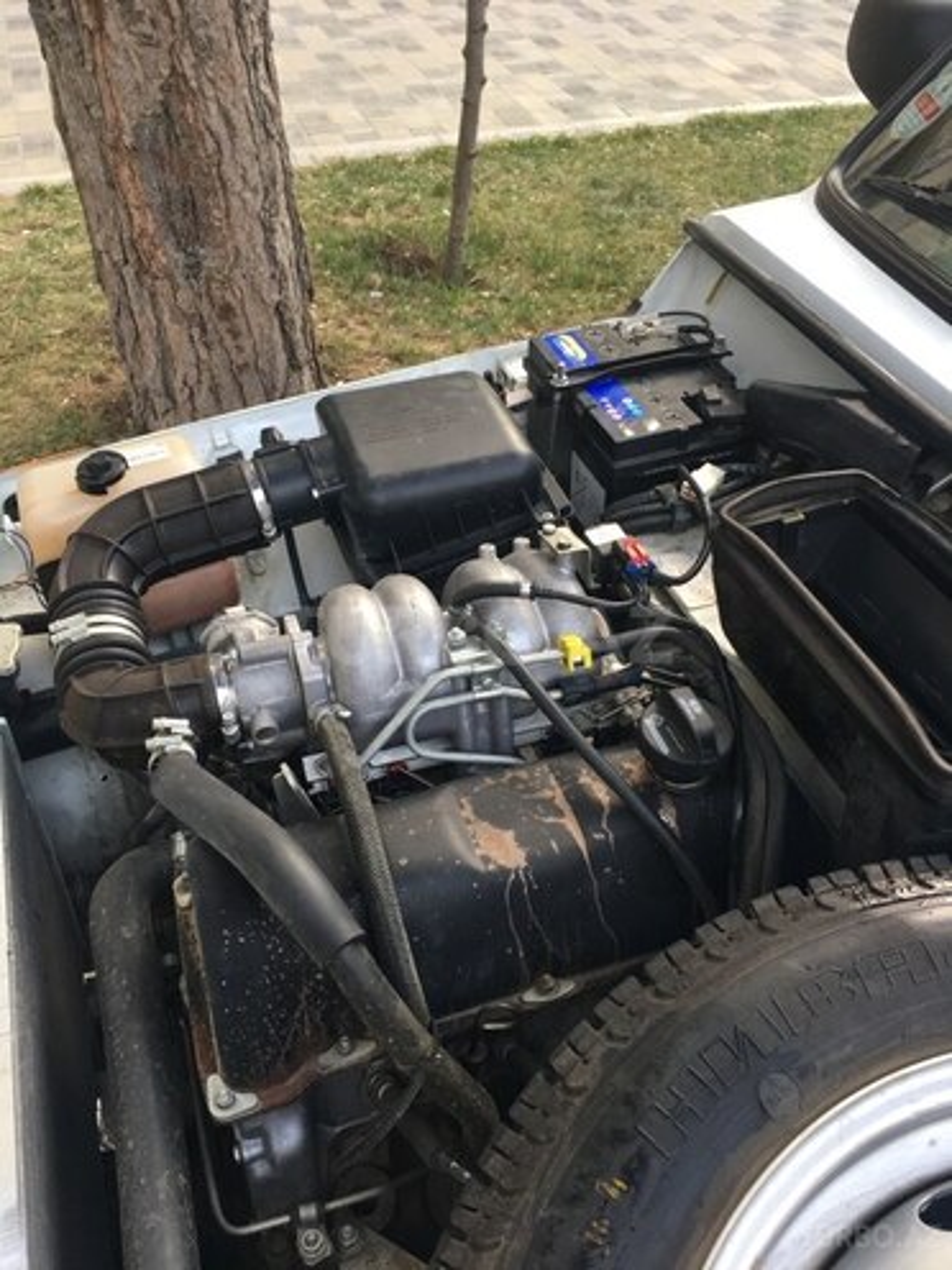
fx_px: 1063
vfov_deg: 61.7
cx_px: 476
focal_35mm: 29
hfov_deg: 48.2
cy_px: 635
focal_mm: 4.15
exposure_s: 1/100
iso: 40
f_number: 2.2
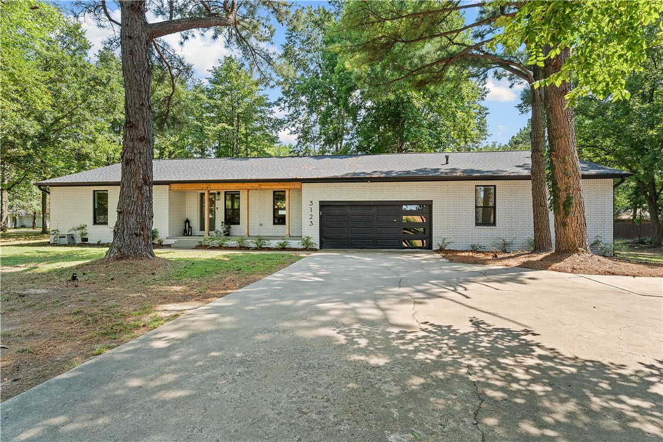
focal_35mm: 18
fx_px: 335
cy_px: 221
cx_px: 332
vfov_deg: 66.8
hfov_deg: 89.4
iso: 800
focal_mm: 18.2
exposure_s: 1/200
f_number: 11
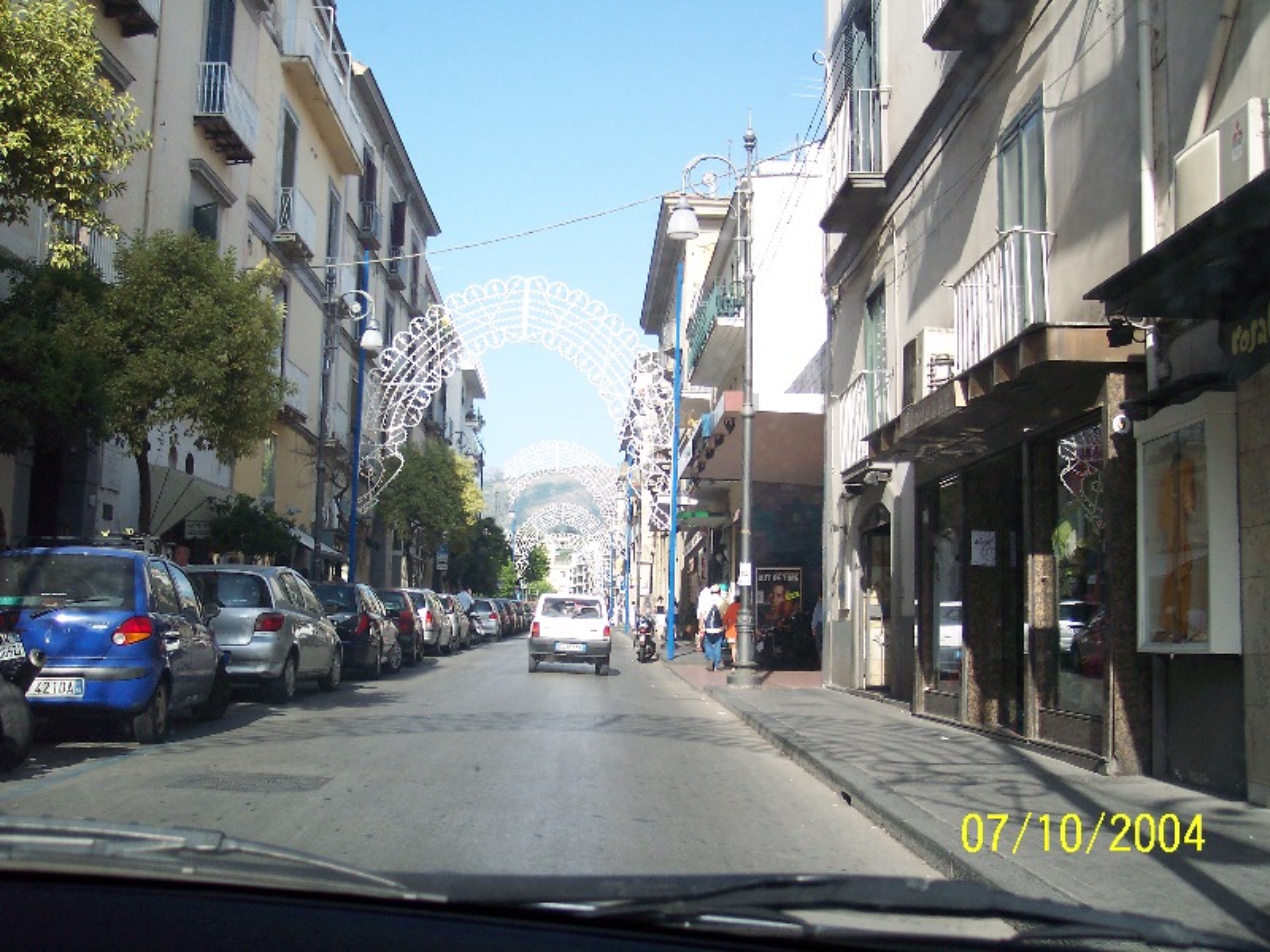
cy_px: 476
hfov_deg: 49.0
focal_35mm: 38
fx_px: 1394
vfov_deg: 37.7
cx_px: 635
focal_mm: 8
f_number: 2.8
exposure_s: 1/700
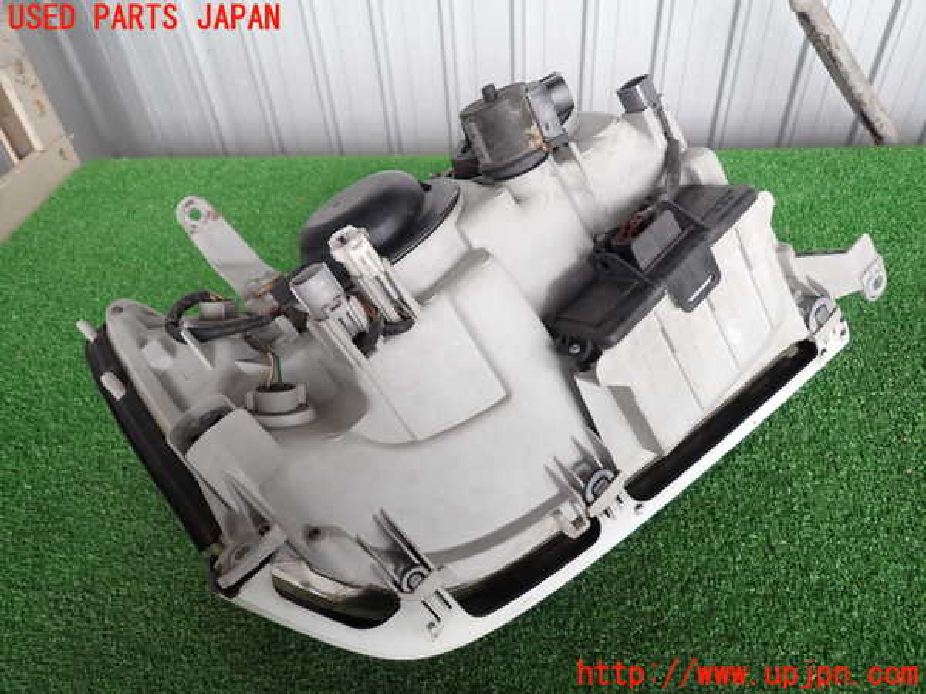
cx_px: 463
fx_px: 669
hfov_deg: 69.4
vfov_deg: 54.9
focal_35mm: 25
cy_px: 347
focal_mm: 4.5
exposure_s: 1/100
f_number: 2
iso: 100
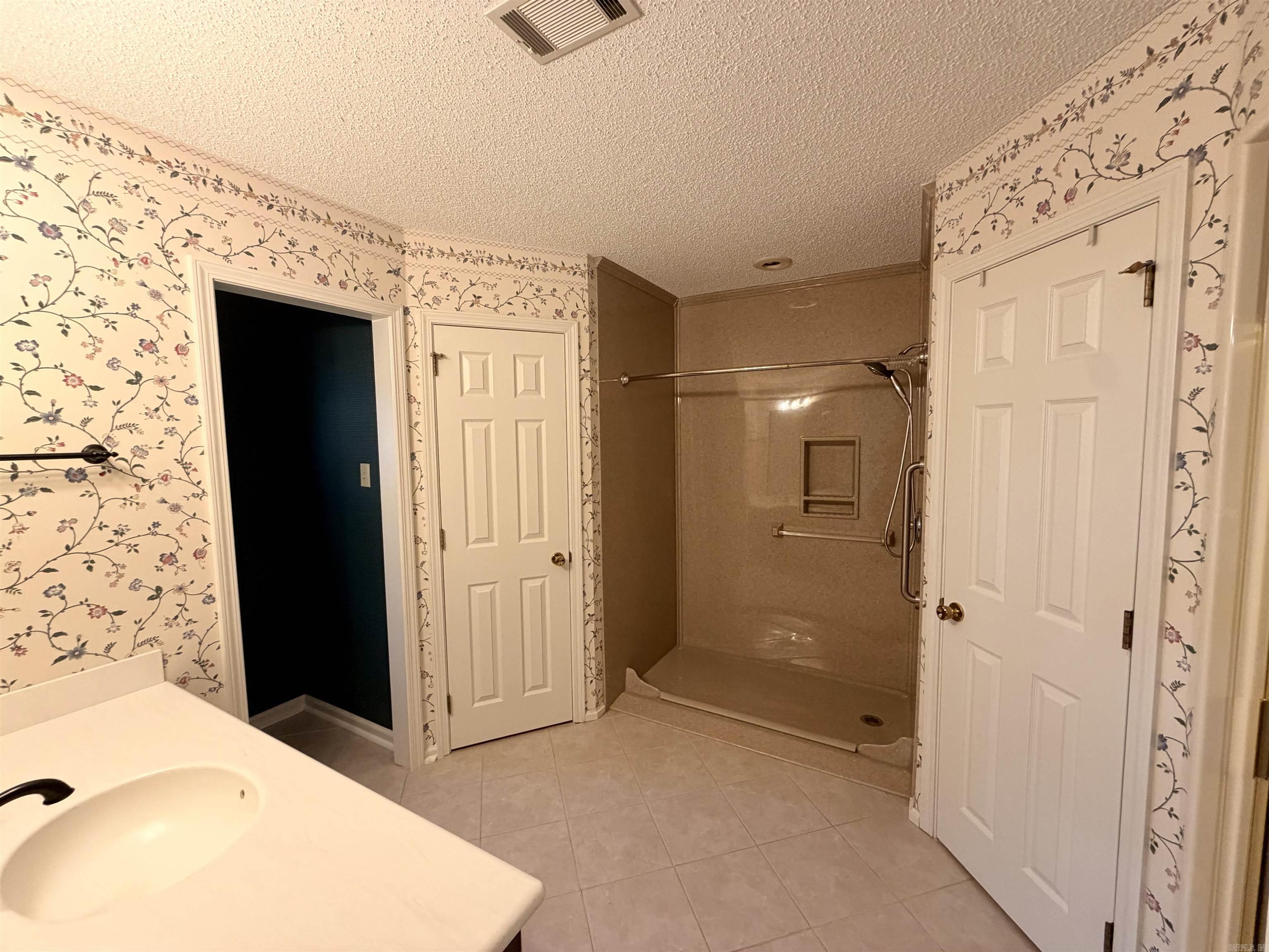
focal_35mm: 14
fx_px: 513
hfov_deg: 102.1
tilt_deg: -4.8
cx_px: 634
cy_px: 476
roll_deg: +1.1
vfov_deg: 85.7
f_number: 2.2
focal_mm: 2.22
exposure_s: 1/120
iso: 250
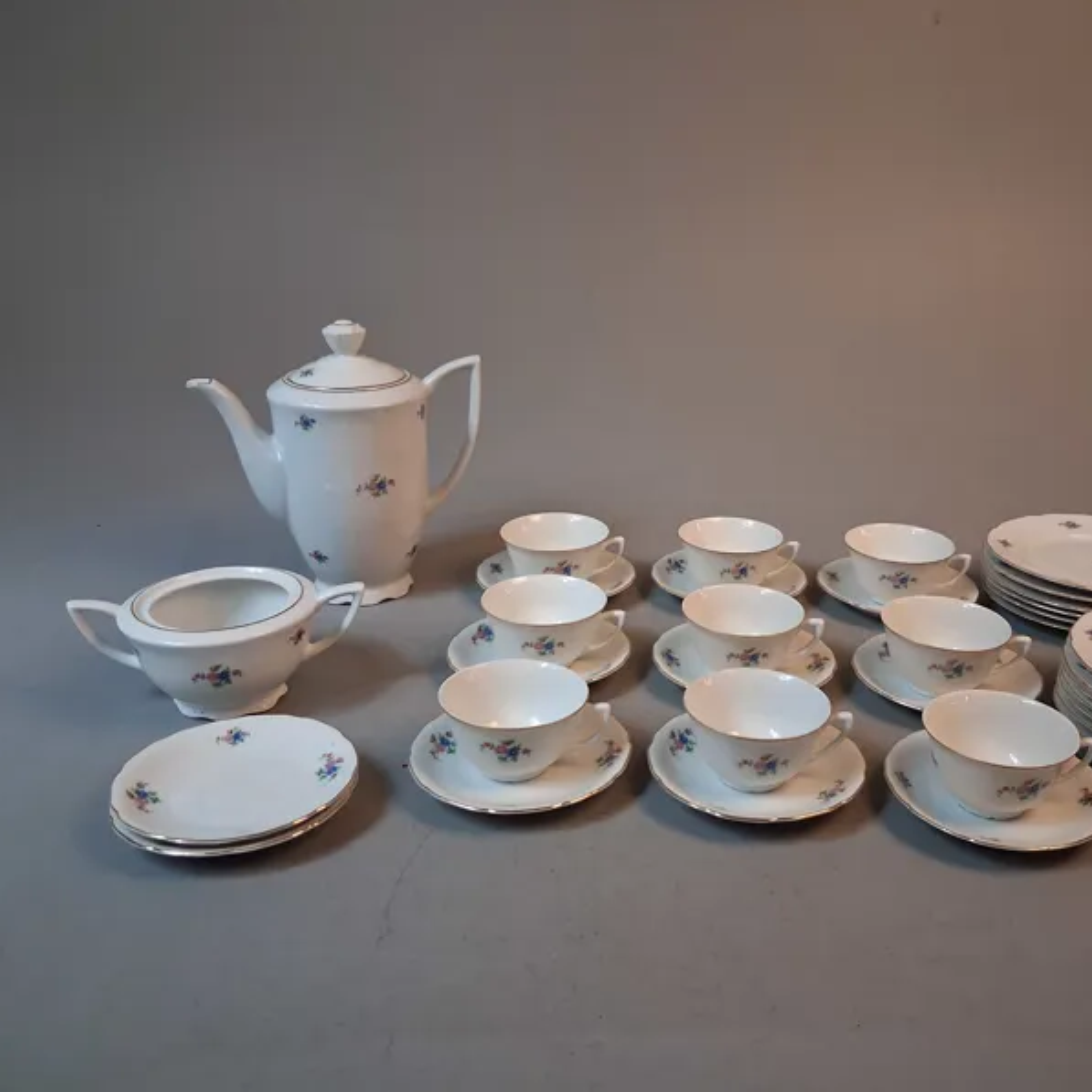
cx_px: 688
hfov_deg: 50.5
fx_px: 1142
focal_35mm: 32
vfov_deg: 51.1
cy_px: 545
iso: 400
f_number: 1.8
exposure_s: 1/100
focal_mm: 4
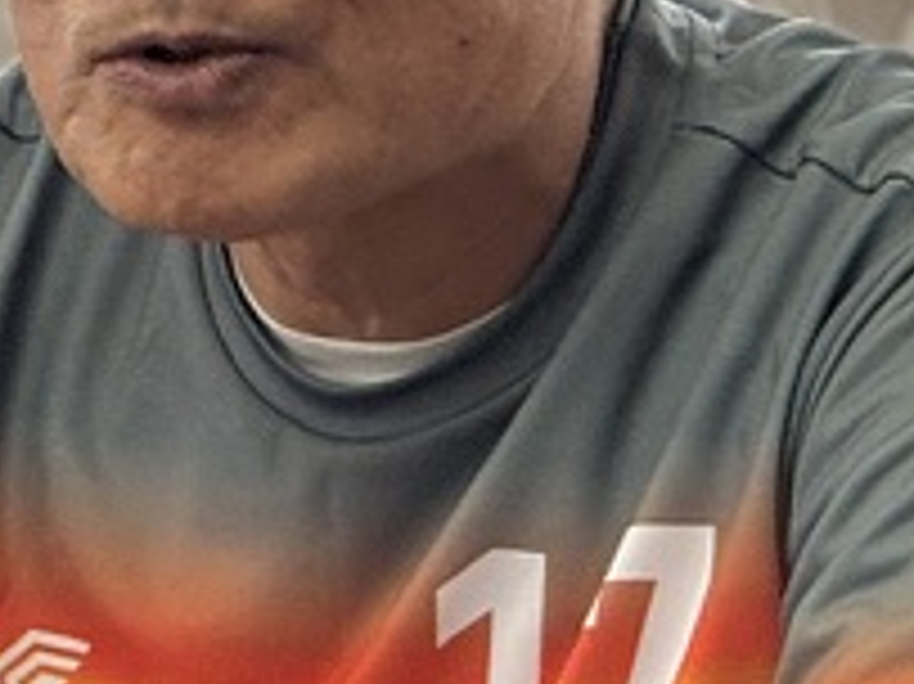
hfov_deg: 3.3
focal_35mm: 605
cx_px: -149
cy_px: 477
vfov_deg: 2.5
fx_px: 15965
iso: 80
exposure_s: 1/100
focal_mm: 15.66
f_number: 2.8
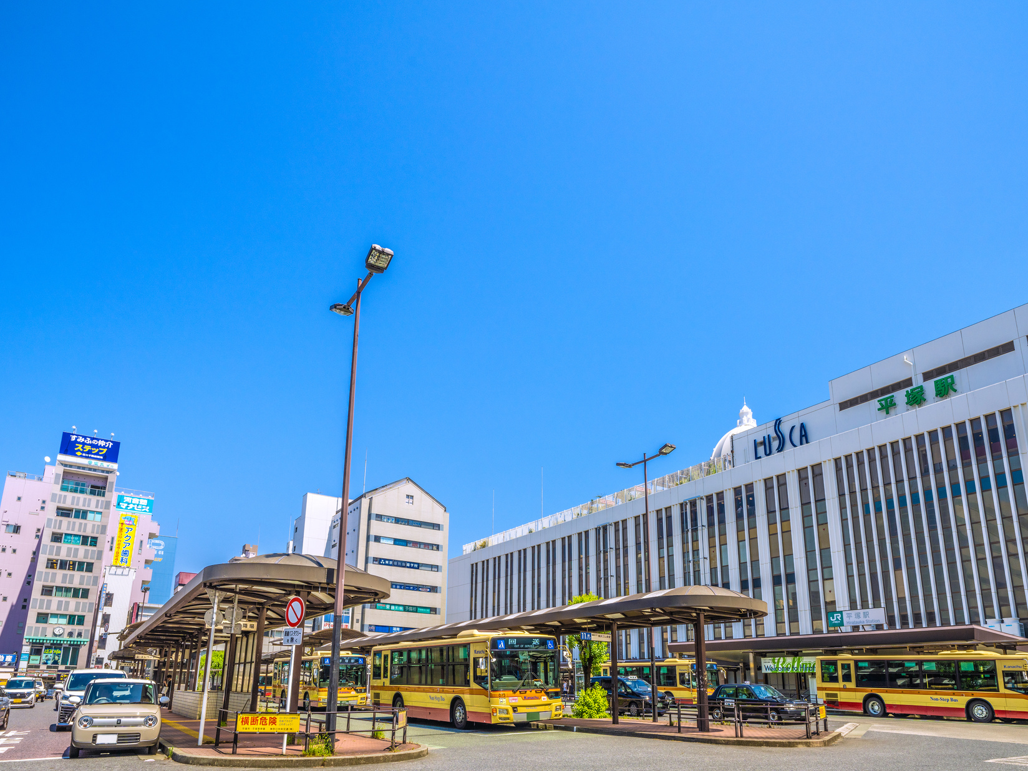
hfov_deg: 78.8
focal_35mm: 21
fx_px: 624
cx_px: 564
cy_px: 411
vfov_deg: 63.4
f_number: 11
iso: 160
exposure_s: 1/320
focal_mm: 18
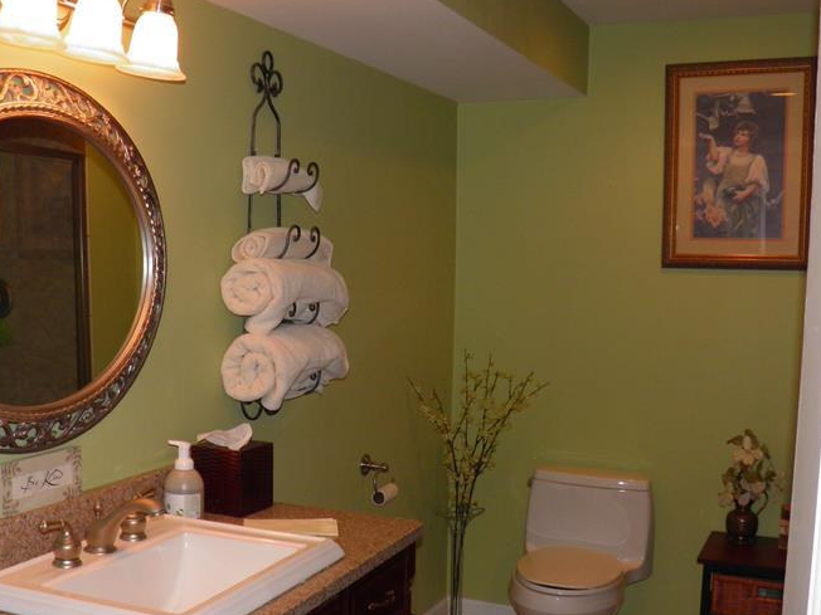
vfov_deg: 32.7
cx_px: 315
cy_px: 379
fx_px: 1044
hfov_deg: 42.7
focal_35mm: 44
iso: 100
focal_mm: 4.9
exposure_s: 1/30
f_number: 2.8
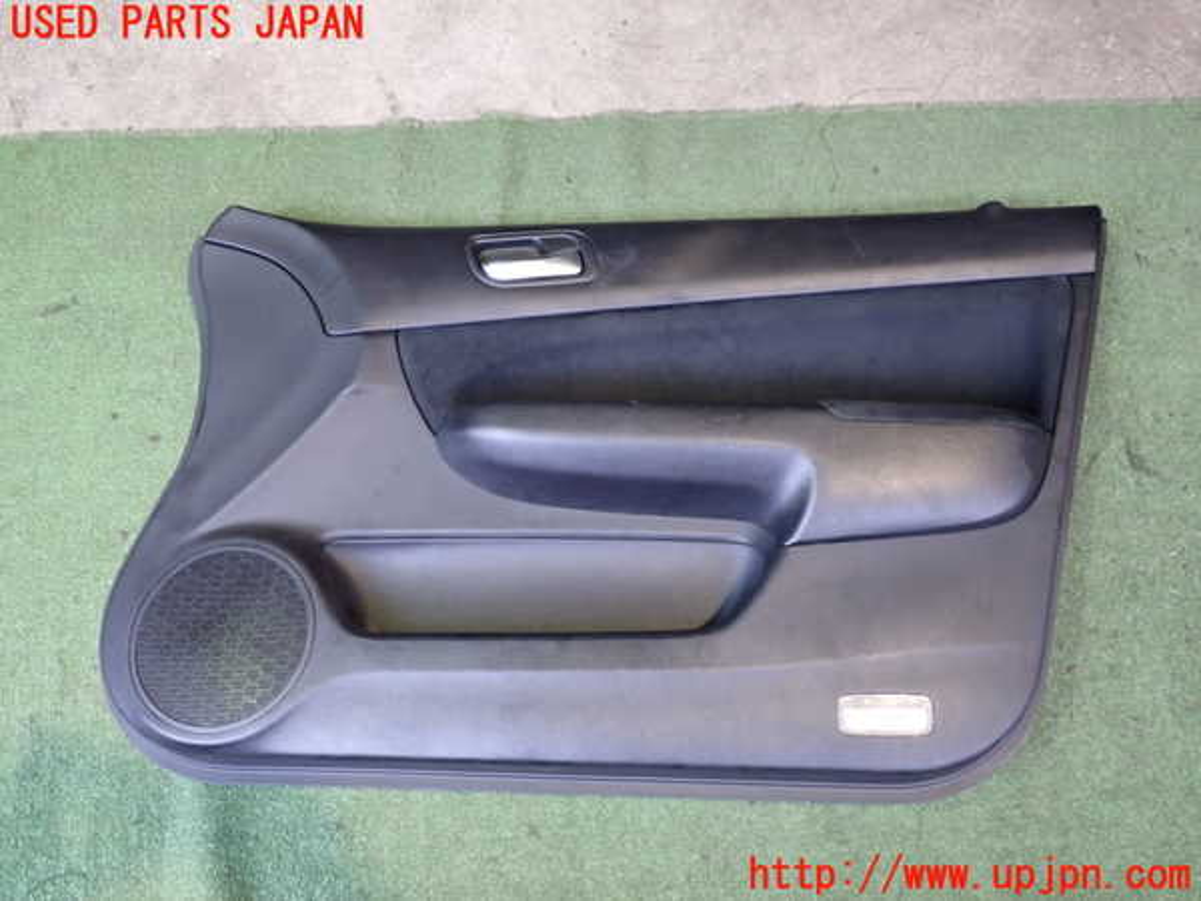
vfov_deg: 46.8
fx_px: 1041
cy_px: 450
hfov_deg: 60.0
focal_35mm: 30
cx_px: 600
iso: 640
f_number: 2.3
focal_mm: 5.4
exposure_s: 1/30
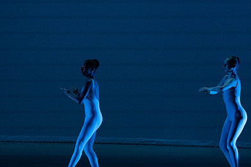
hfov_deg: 5.4
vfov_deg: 3.6
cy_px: 110
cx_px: 155
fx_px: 2677
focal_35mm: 384
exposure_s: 1/400
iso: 16000
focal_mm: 256
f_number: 5.6
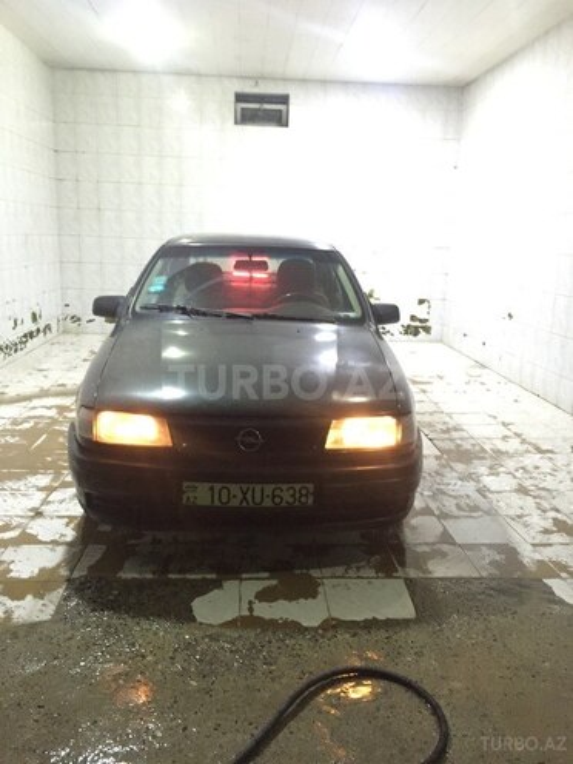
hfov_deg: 48.2
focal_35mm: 29
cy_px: 382
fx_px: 640
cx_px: 286
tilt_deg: -12.2
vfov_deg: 61.7
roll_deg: -1.7
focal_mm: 4.15
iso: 640
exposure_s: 1/17
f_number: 2.2
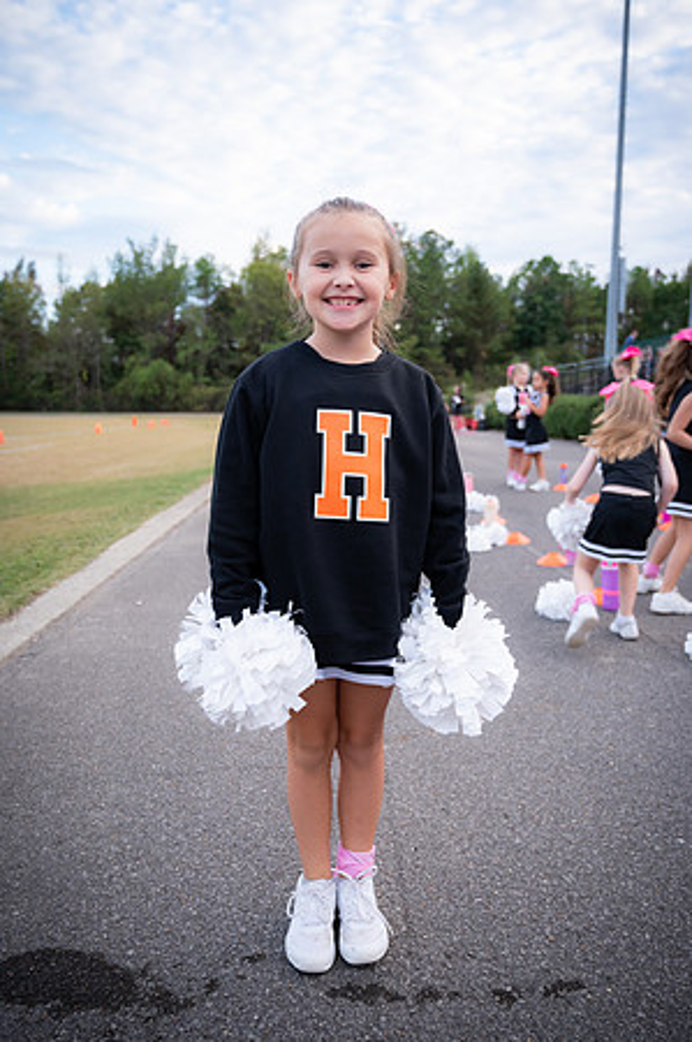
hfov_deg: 44.9
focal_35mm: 29
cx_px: 346
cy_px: 521
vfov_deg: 63.7
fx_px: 838
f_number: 4
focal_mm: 29
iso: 640
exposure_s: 1/400
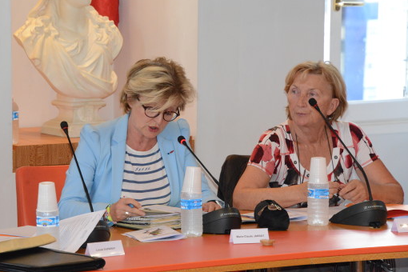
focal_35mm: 261
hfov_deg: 7.9
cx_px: 130
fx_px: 2958
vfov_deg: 5.3
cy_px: 117
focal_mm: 190
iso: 6400
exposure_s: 1/200
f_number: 8
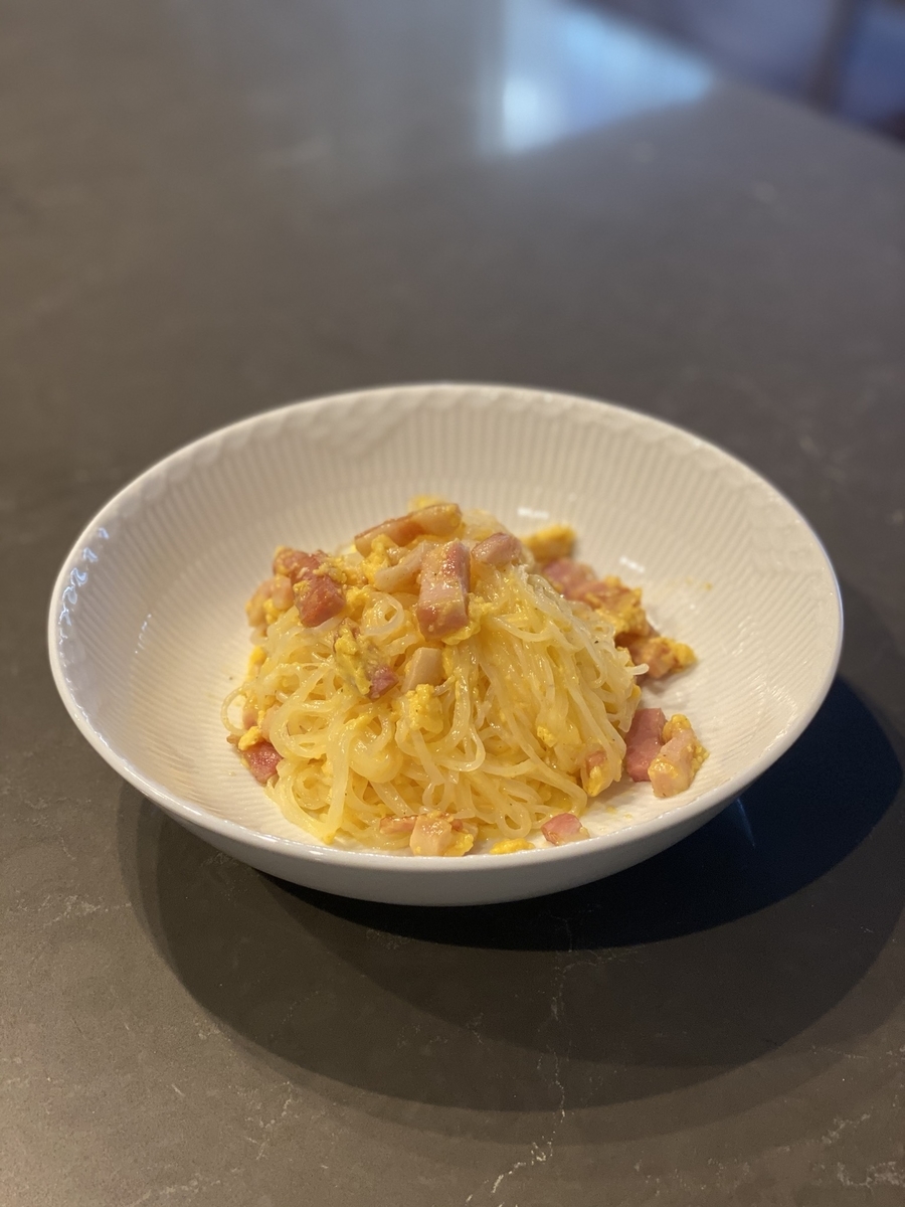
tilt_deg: -36.7
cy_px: 604
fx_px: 1813
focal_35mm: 52
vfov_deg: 36.8
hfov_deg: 28.0
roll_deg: +1.8
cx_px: 452
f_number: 2
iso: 125
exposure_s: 1/40
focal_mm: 6
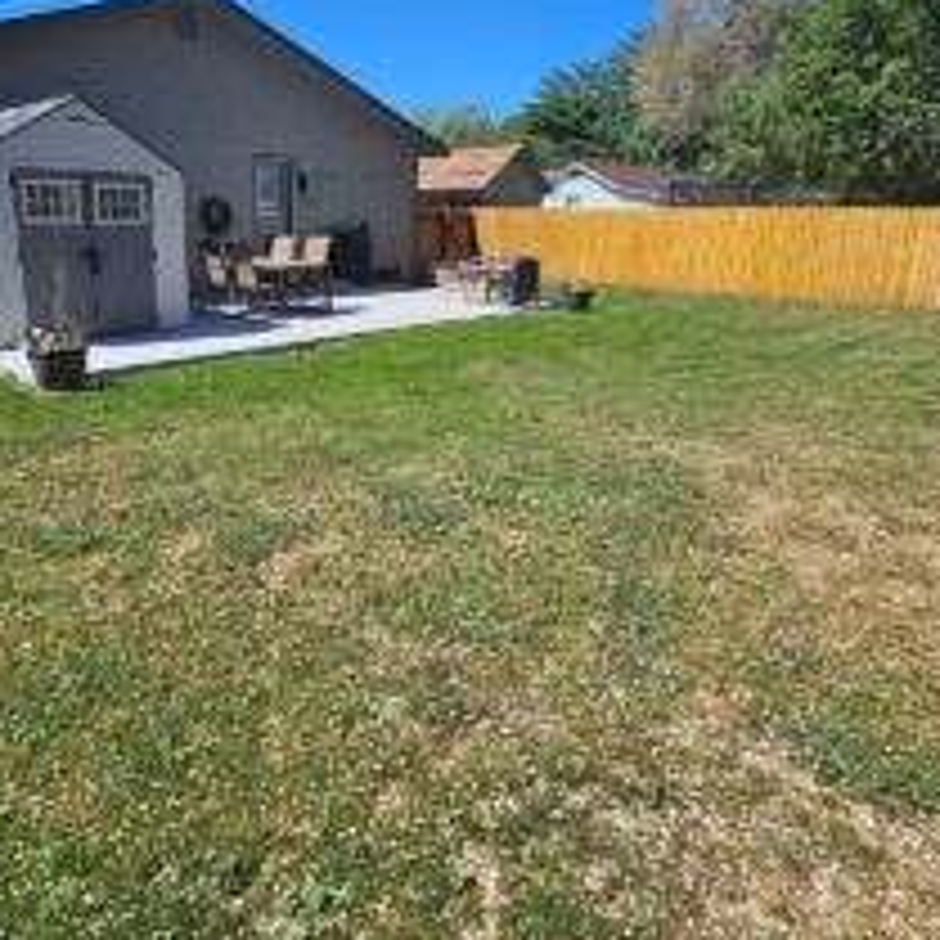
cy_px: 409
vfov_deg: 69.3
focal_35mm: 22
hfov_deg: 68.7
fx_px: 676
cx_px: 360
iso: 50
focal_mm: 2.2
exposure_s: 1/2216
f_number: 2.2
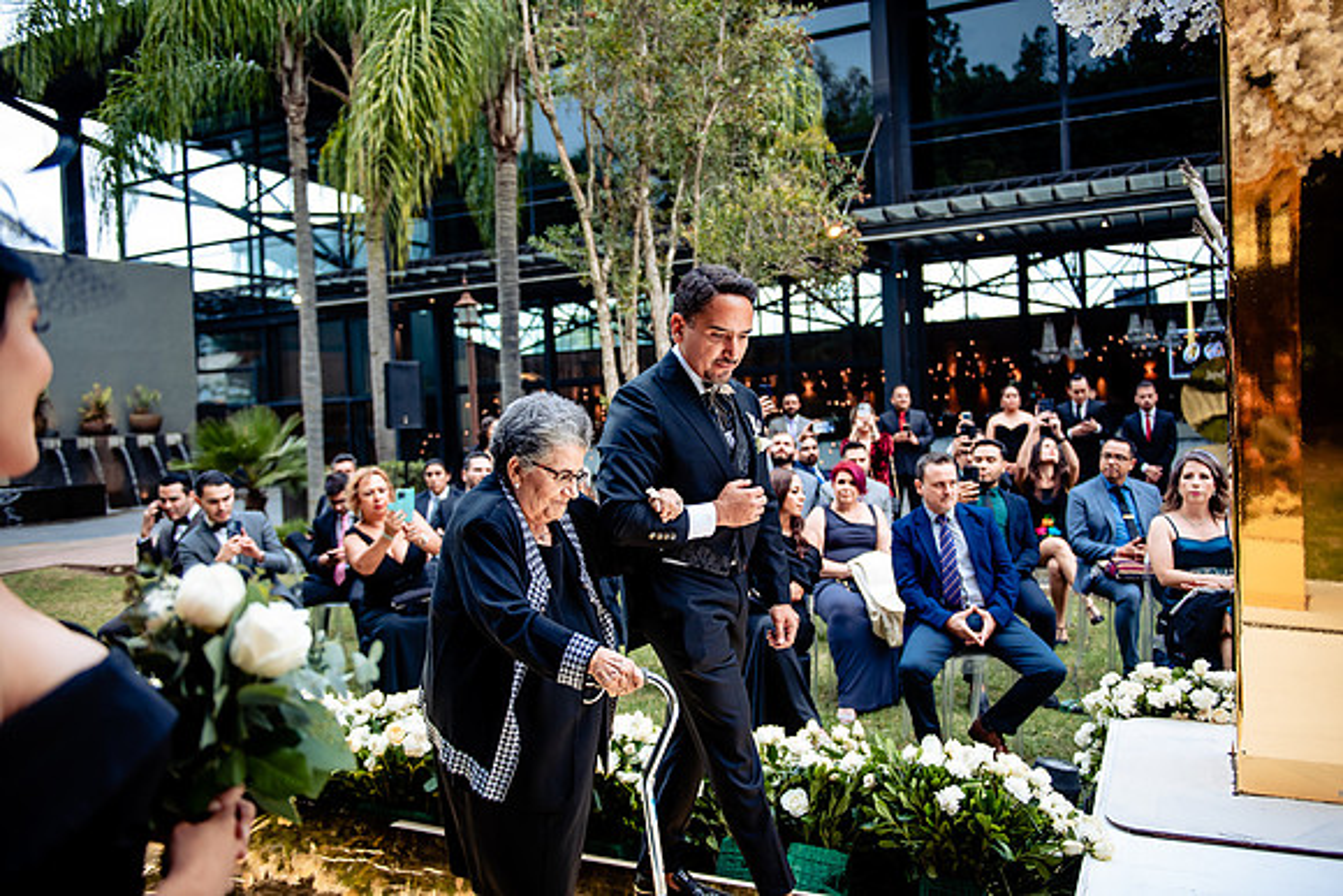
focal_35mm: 29
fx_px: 1082
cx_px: 672
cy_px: 448
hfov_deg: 63.6
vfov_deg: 45.0
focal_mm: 29
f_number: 2.8
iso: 320
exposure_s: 1/160
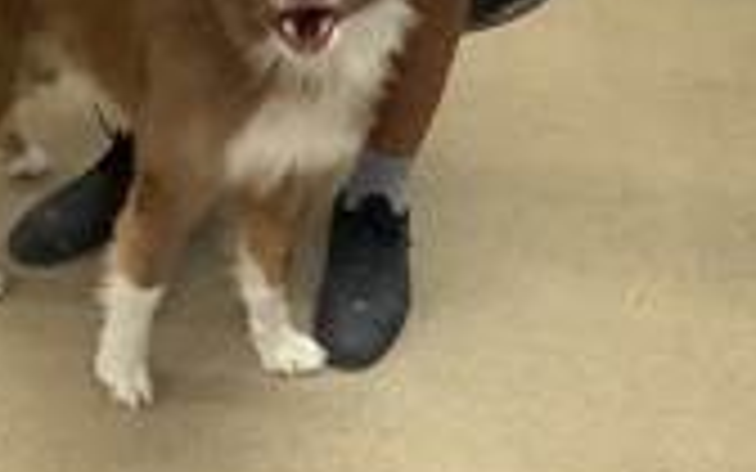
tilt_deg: -38.6
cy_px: 328
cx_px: 106
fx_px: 1689
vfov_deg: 15.9
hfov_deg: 24.6
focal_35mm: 82
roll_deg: +1.1
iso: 200
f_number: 2.4
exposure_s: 1/50
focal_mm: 3.3
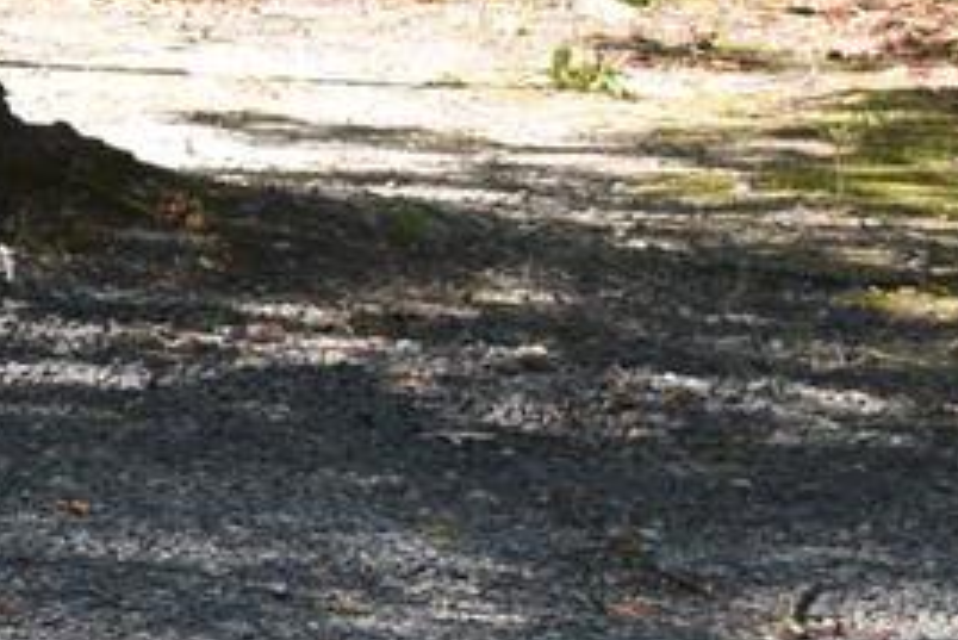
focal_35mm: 250
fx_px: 6648
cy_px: -701
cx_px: -1398
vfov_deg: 5.4
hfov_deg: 7.6
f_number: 9
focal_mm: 31
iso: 400
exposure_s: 1/160
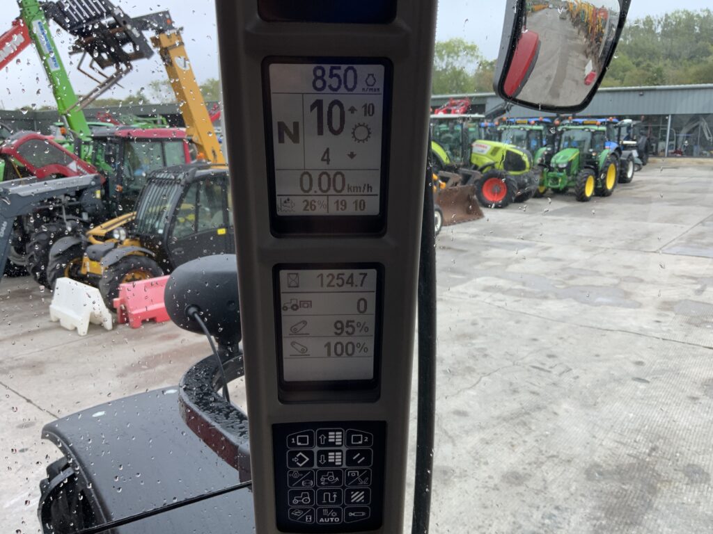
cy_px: 267
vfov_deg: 48.2
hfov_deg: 61.7
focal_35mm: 29
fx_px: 597
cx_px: 356
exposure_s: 1/122
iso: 20
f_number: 1.8
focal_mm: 3
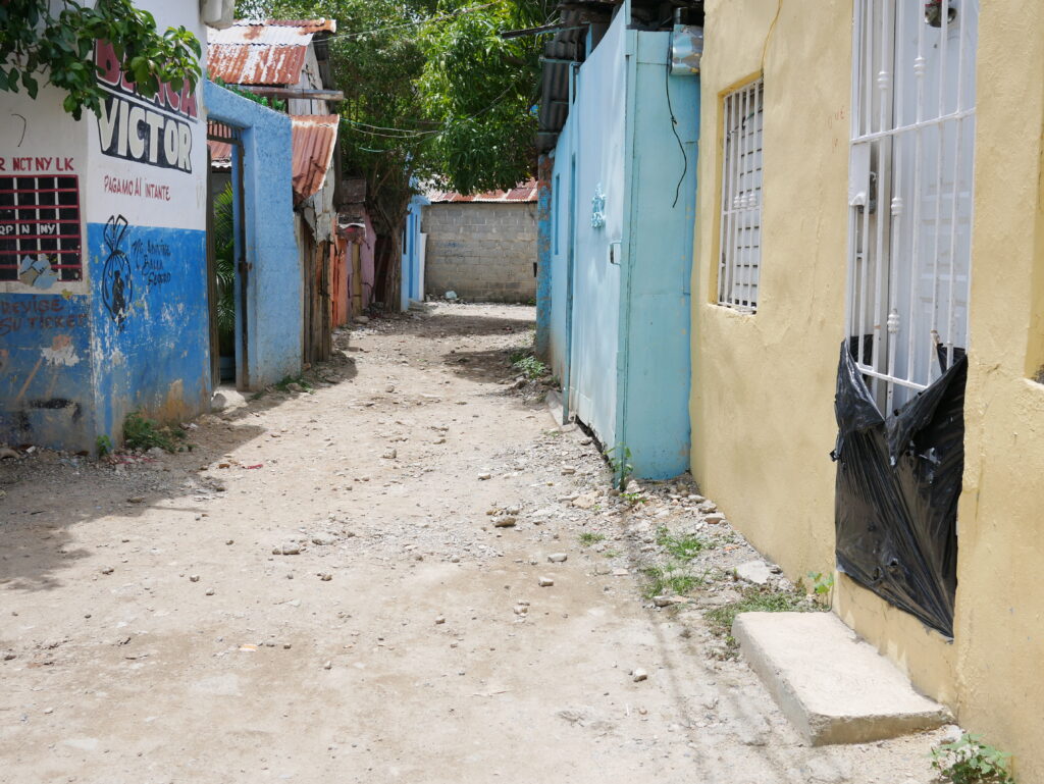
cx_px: 522
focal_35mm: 40
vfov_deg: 36.0
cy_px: 392
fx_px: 1207
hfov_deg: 46.8
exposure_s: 1/800
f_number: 5
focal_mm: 20
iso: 200
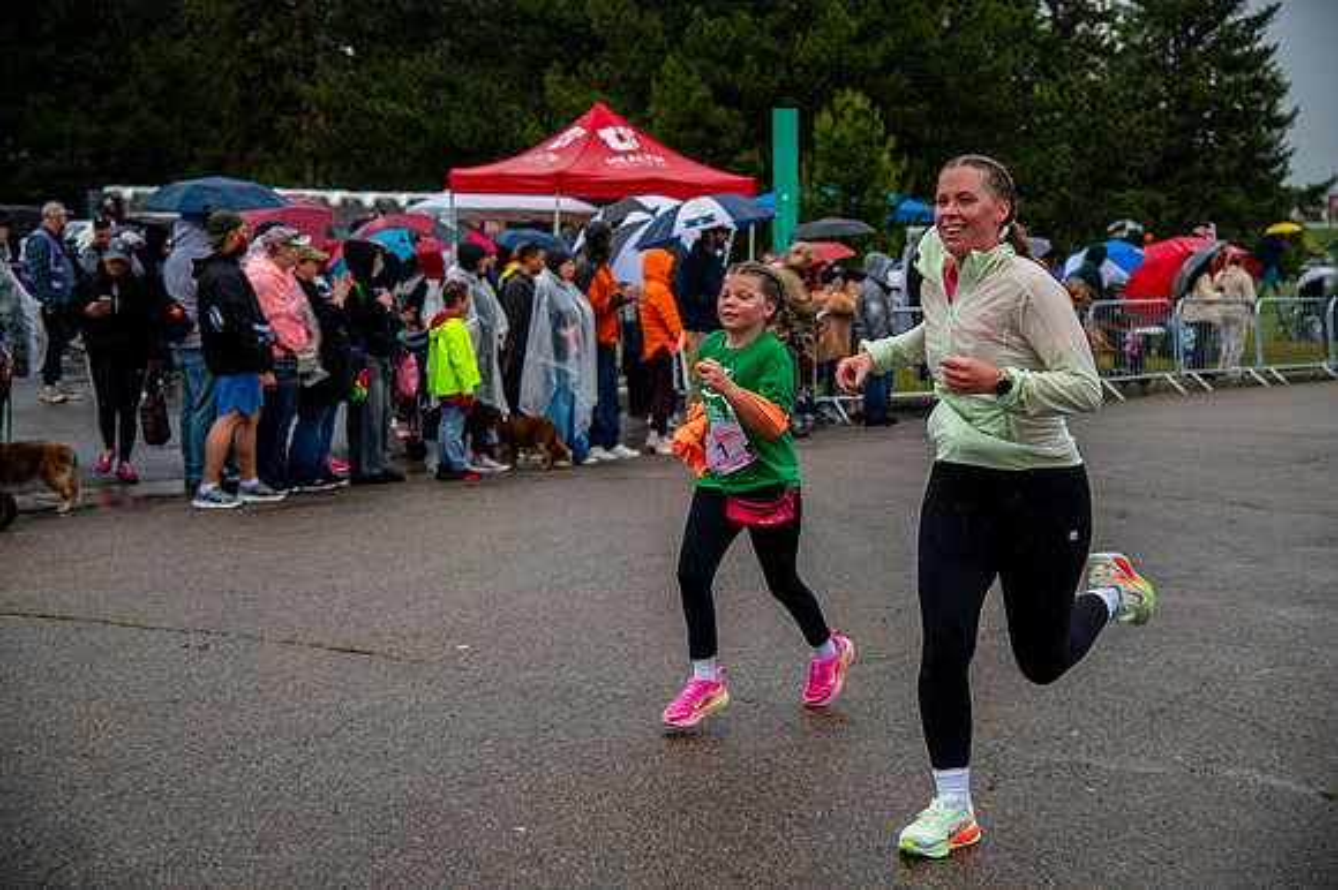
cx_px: 669
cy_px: 445
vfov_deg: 23.1
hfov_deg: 34.2
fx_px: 2175
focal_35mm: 59
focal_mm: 58
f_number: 4
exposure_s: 1/2500
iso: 1600
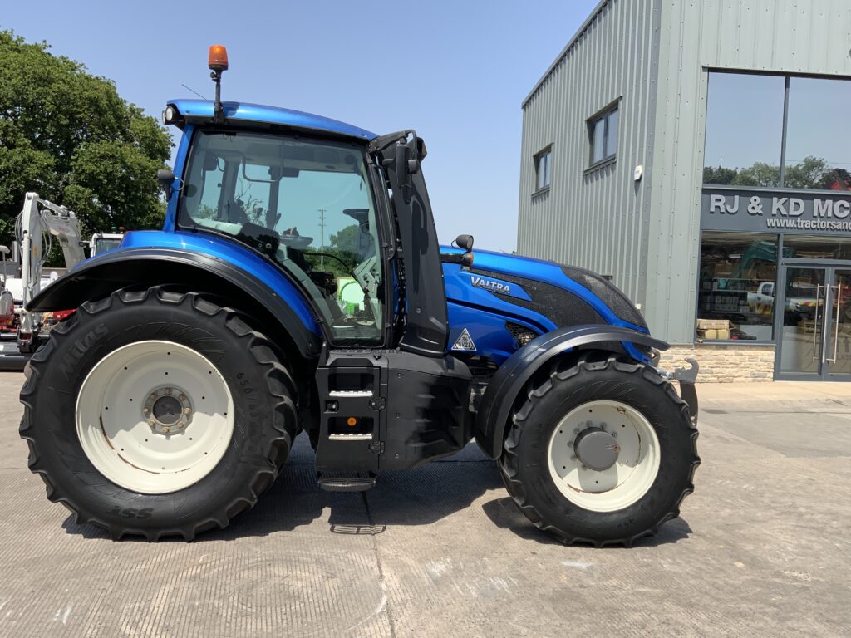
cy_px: 319
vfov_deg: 48.2
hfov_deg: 61.7
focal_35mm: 29
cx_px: 426
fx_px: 713
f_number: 1.8
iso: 16
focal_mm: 3
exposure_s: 1/1534
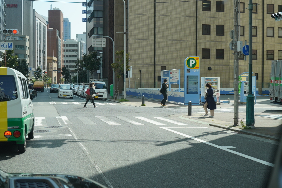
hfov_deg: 37.8
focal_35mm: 52
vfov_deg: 25.8
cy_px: 94
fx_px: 412
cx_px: 141
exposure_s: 1/160
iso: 100
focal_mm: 35
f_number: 7.1
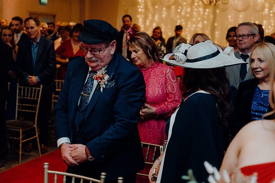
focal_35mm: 57
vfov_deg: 23.8
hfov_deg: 35.0
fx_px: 435
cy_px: 92
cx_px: 138
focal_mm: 57
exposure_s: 1/200
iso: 2500
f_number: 3.5
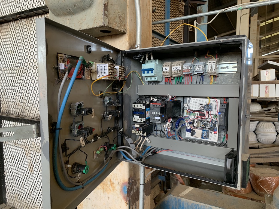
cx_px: 140
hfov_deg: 67.3
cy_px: 104
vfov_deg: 53.1
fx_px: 210
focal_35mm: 26
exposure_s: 1/64
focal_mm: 4.25
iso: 100
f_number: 1.8
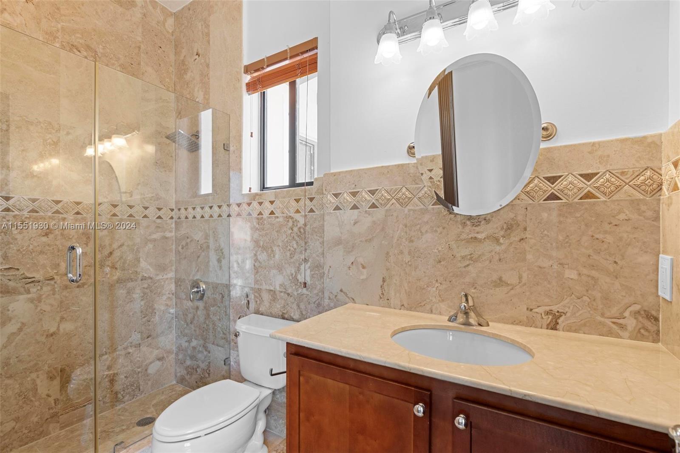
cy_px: 226
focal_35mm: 16
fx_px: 302
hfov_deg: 96.7
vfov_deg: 73.7
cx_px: 340
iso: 200
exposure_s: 1/2
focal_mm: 16
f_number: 9
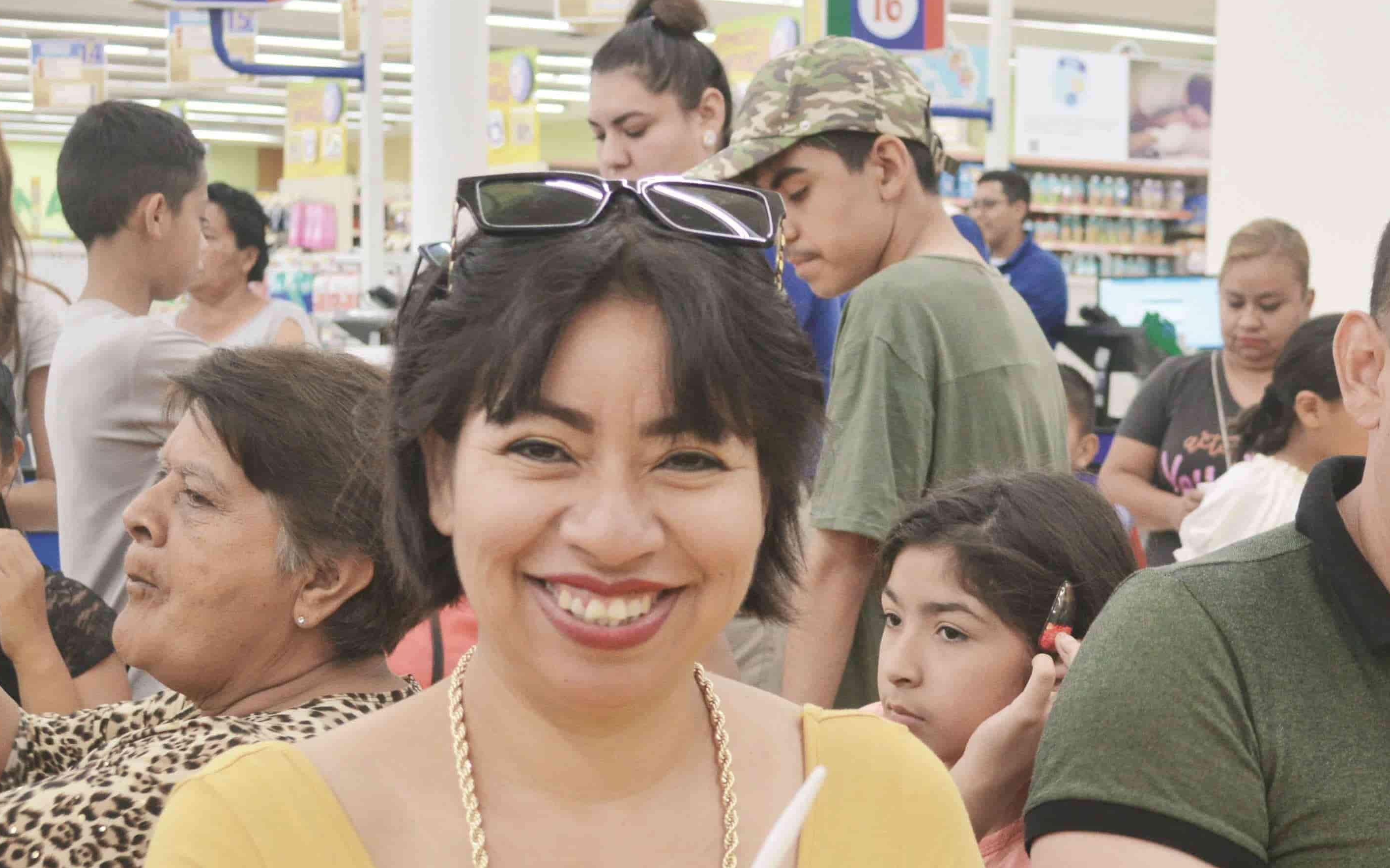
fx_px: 2955
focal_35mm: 78
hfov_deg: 26.3
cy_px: 720
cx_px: 930
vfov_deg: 16.6
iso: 400
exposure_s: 1/60
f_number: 4
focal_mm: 24
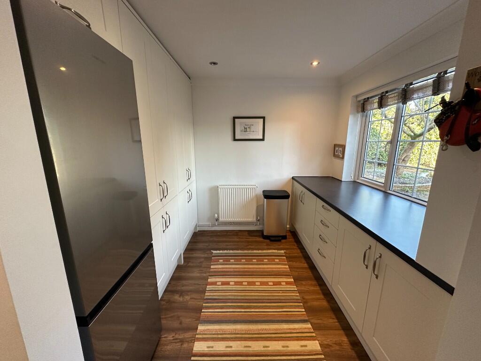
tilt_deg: -12.5
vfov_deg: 85.7
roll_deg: -0.6
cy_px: 180
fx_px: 195
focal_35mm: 14
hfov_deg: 102.1
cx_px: 240
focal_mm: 2.22
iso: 250
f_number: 2.2
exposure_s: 1/100
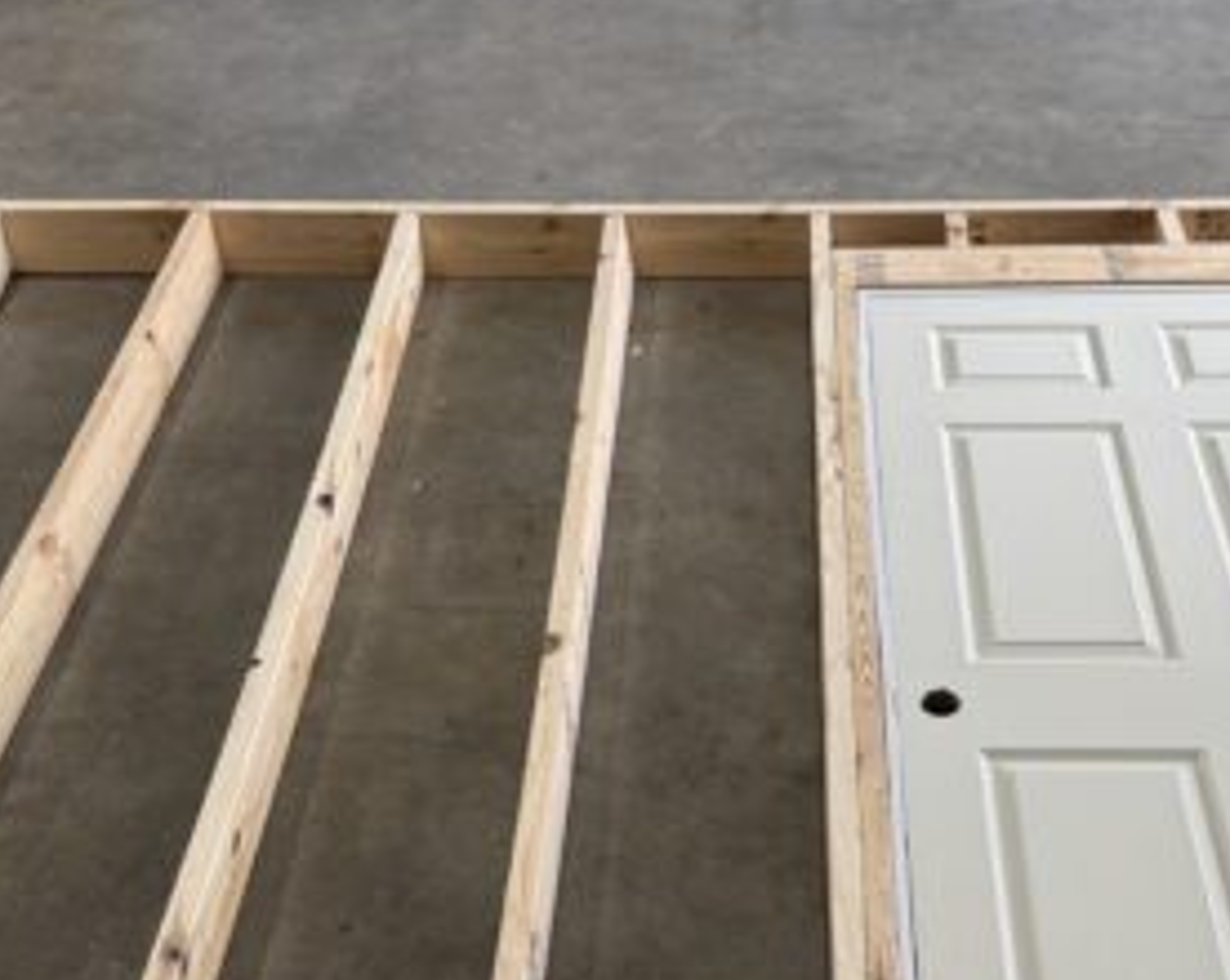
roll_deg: +0.5
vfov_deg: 29.5
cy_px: 615
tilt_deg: -41.2
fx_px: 1854
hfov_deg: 36.5
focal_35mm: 51
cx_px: 749
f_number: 1.78
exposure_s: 1/120
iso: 125
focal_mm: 6.76
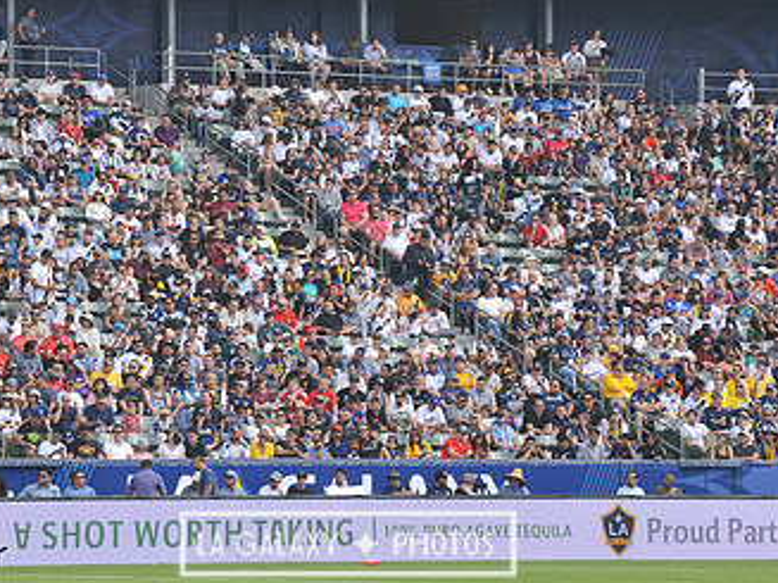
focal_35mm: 273
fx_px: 6133
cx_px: 347
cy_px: 186
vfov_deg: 5.4
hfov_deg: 7.3
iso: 250
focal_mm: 160
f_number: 8
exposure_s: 1/250
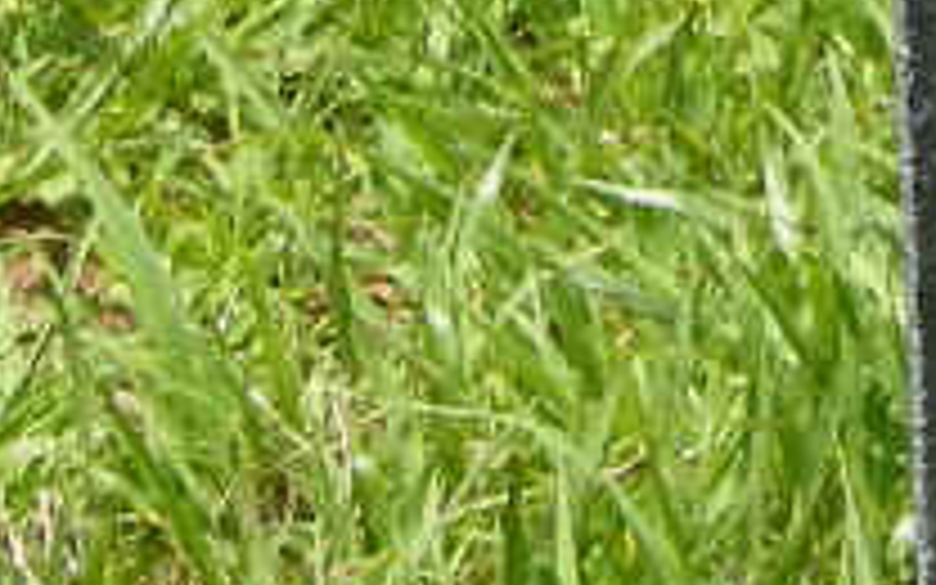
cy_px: 1161
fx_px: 13596
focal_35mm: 533
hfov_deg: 3.9
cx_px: 2439
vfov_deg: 2.5
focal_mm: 15.5
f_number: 5.6
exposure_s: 1/200
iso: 64
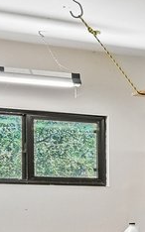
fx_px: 791
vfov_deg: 16.5
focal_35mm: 125
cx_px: 625
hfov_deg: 7.1
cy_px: 212
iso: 400
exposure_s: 1/6
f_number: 9
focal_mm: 14
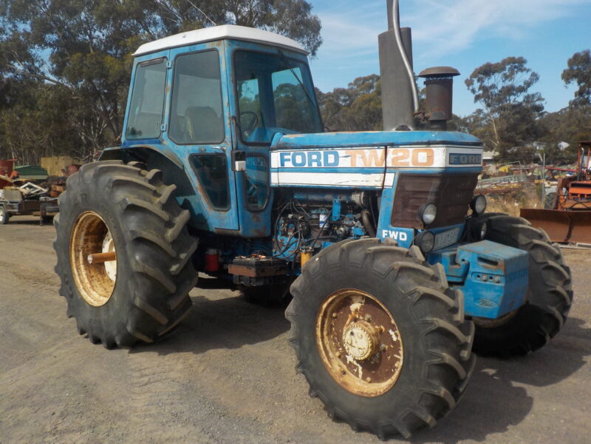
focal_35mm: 30
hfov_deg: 60.0
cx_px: 296
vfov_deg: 46.8
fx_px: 512
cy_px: 222
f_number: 3.3
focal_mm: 4.1
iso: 125
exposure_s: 1/1250
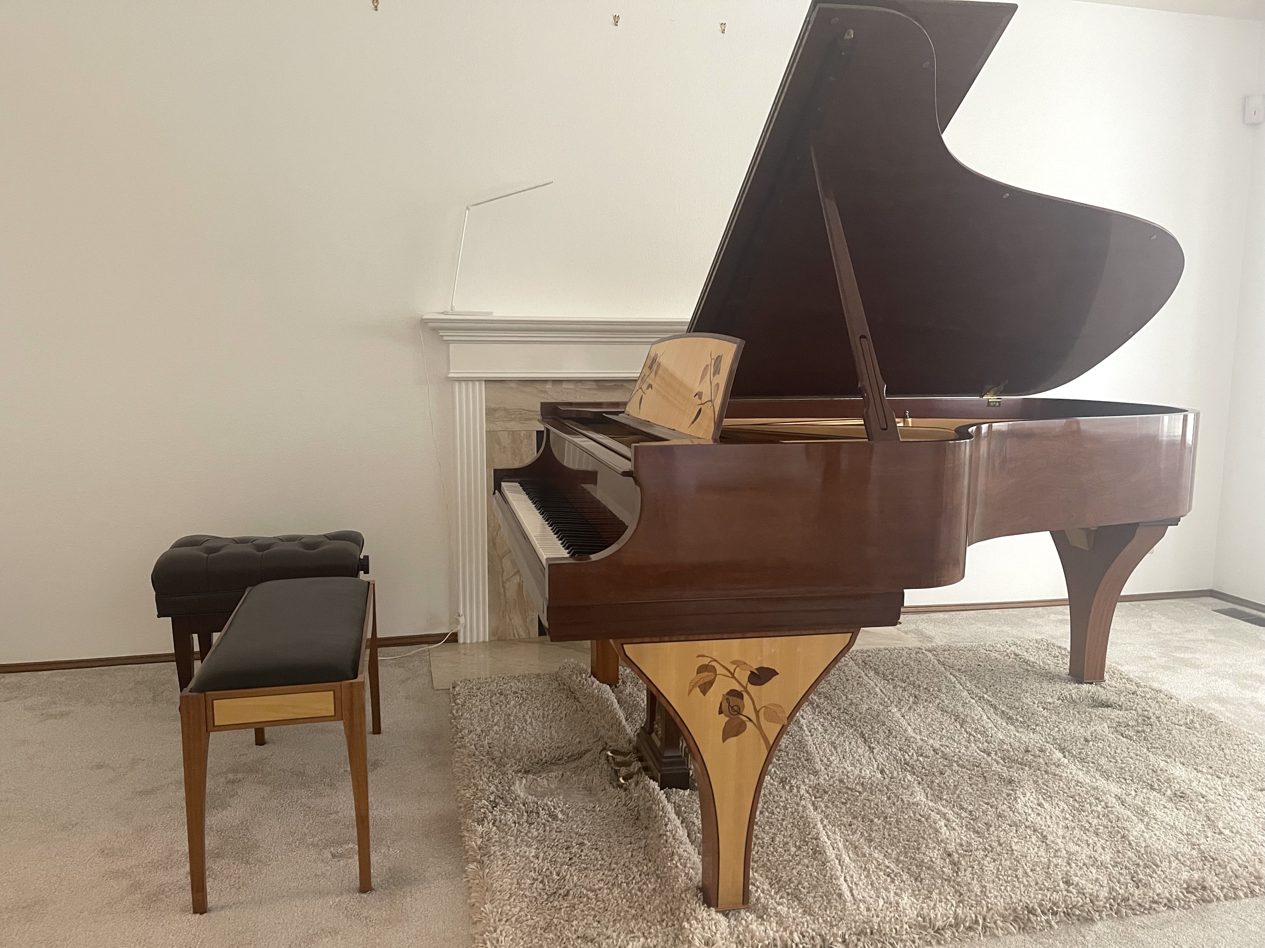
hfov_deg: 69.4
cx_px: 632
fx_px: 913
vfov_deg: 54.9
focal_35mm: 25
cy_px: 474
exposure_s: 1/60
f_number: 1.6
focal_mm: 5.1
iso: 320
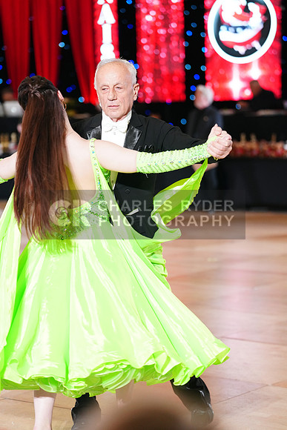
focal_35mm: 103
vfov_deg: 19.8
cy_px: 215
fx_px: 1231
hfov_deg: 13.3
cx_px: 144
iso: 2500
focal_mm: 103
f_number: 2.8
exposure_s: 1/320
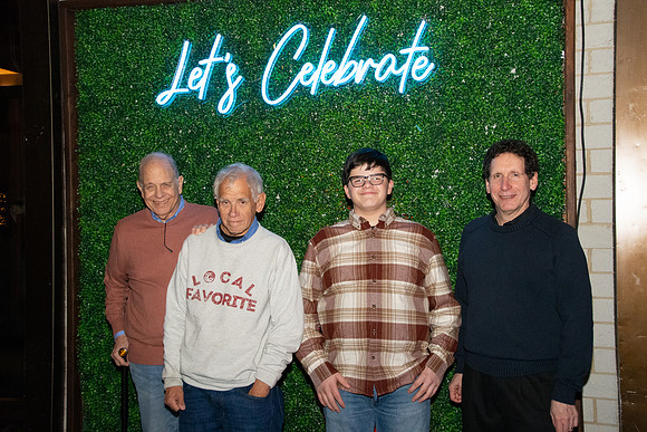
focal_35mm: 45
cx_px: 324
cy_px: 216
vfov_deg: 29.9
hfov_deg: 43.6
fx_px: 809
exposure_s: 1/250
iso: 4000
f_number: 11
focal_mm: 30
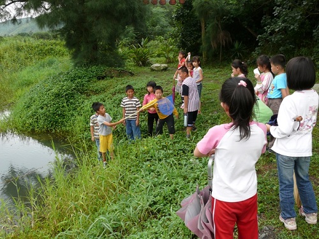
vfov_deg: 40.7
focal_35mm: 35
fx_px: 323
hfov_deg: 52.6
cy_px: 120
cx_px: 160
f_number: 5.6
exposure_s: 1/80
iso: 100
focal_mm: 7.4
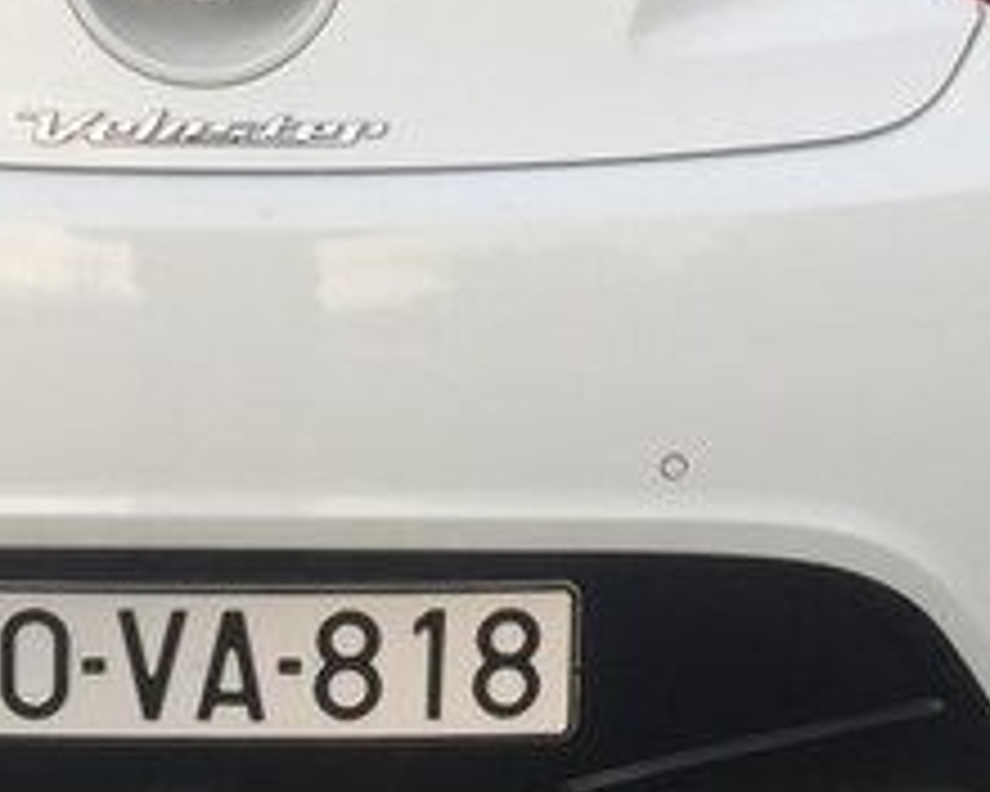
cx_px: 252
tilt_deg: -19.5
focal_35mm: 85
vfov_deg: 17.4
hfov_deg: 22.3
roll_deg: -0.9
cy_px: -106
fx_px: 2491
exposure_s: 1/373
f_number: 2.2
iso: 32
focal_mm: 4.15
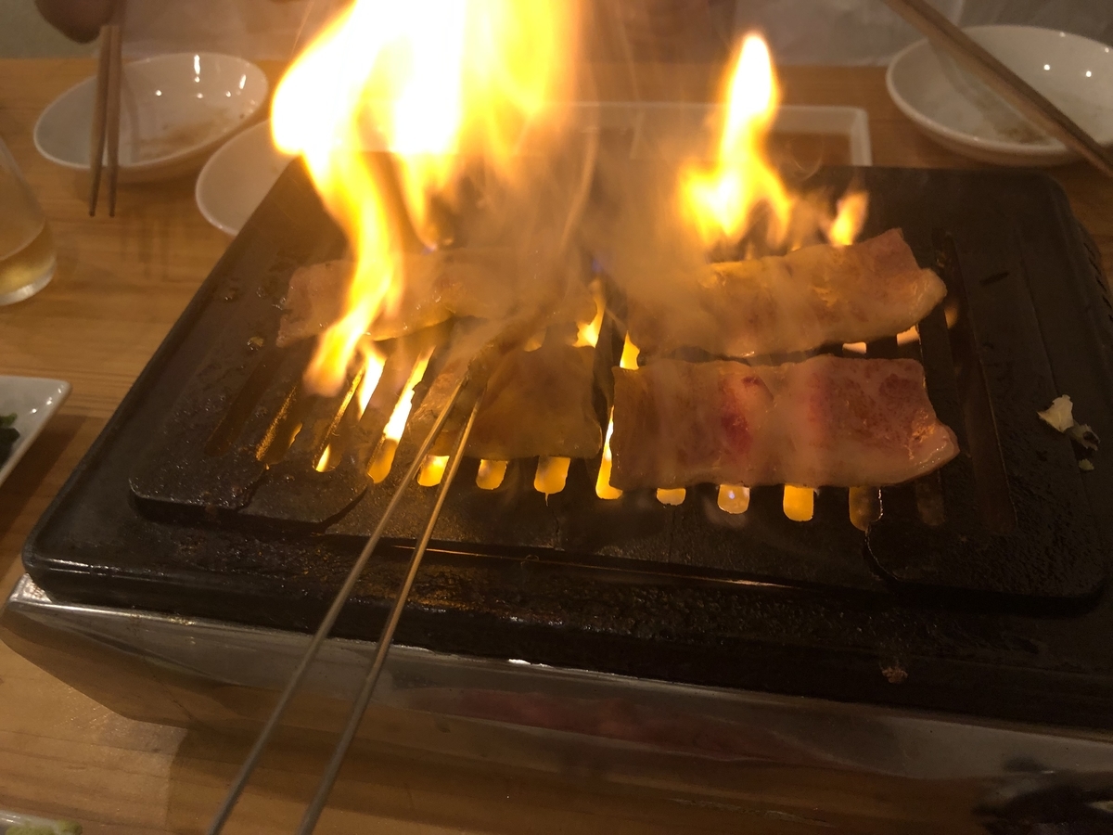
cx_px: 556
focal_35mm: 28
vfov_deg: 49.7
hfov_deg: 63.4
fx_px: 900
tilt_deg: -45.3
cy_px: 418
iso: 80
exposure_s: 1/17
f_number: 1.8
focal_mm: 4
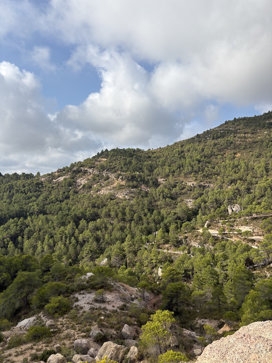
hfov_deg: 53.1
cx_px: 136
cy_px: 182
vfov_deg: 67.3
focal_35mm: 26
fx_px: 272
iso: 50
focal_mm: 5.96
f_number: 1.6
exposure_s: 1/4608
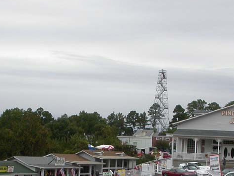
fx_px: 554
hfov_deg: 23.8
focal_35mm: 82
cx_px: 127
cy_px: 168
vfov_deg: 17.6
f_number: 6
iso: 100
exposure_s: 1/294
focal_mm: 7.85
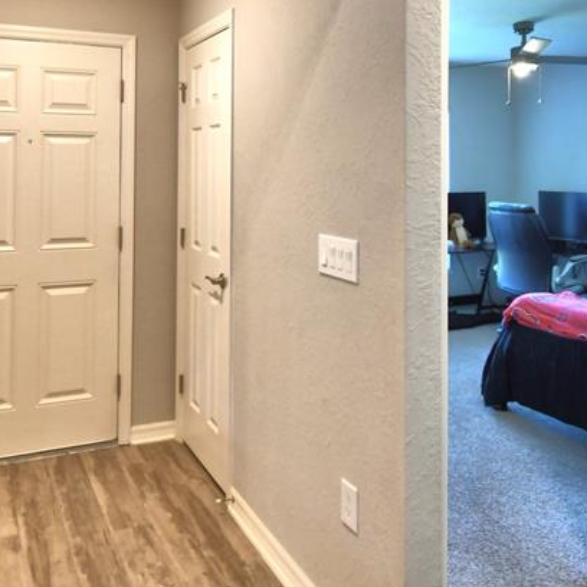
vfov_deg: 49.3
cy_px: 155
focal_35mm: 32
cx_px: 236
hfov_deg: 50.8
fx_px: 614
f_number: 4.5
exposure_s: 1/40
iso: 400
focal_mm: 10
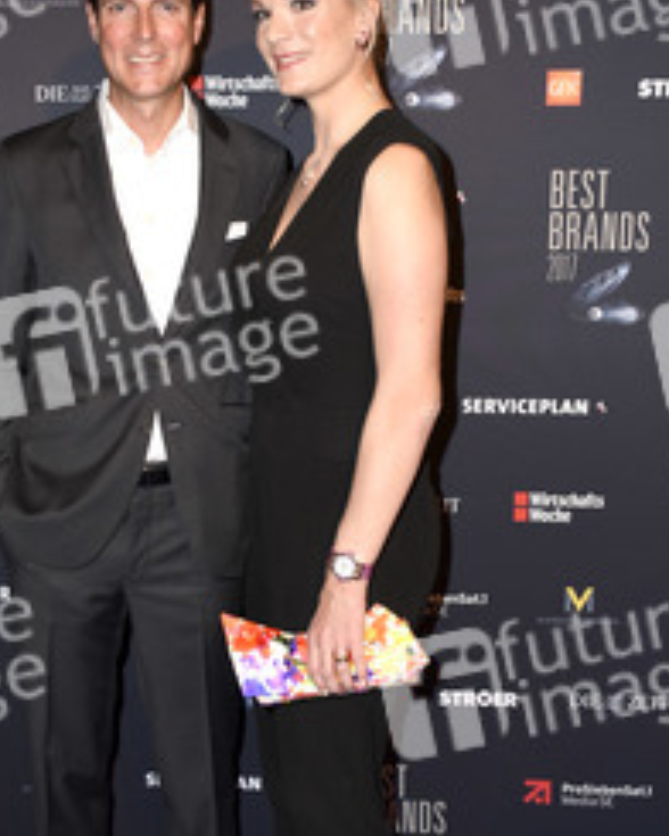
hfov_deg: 28.6
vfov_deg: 35.4
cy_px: 508
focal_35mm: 53
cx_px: 242
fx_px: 1306
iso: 640
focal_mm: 23
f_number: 4.5
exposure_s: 1/160
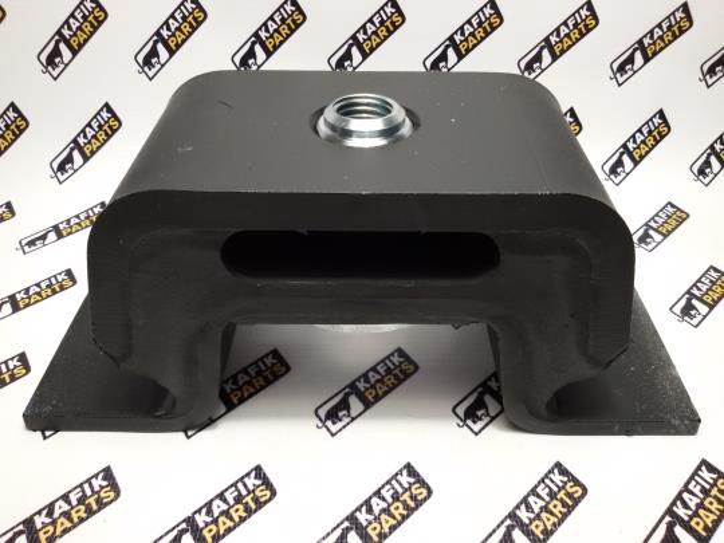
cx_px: 362
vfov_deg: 45.4
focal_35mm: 31
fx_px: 648
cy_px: 272
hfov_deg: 58.4
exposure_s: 1/33
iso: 100
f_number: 2.4
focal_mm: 2.93
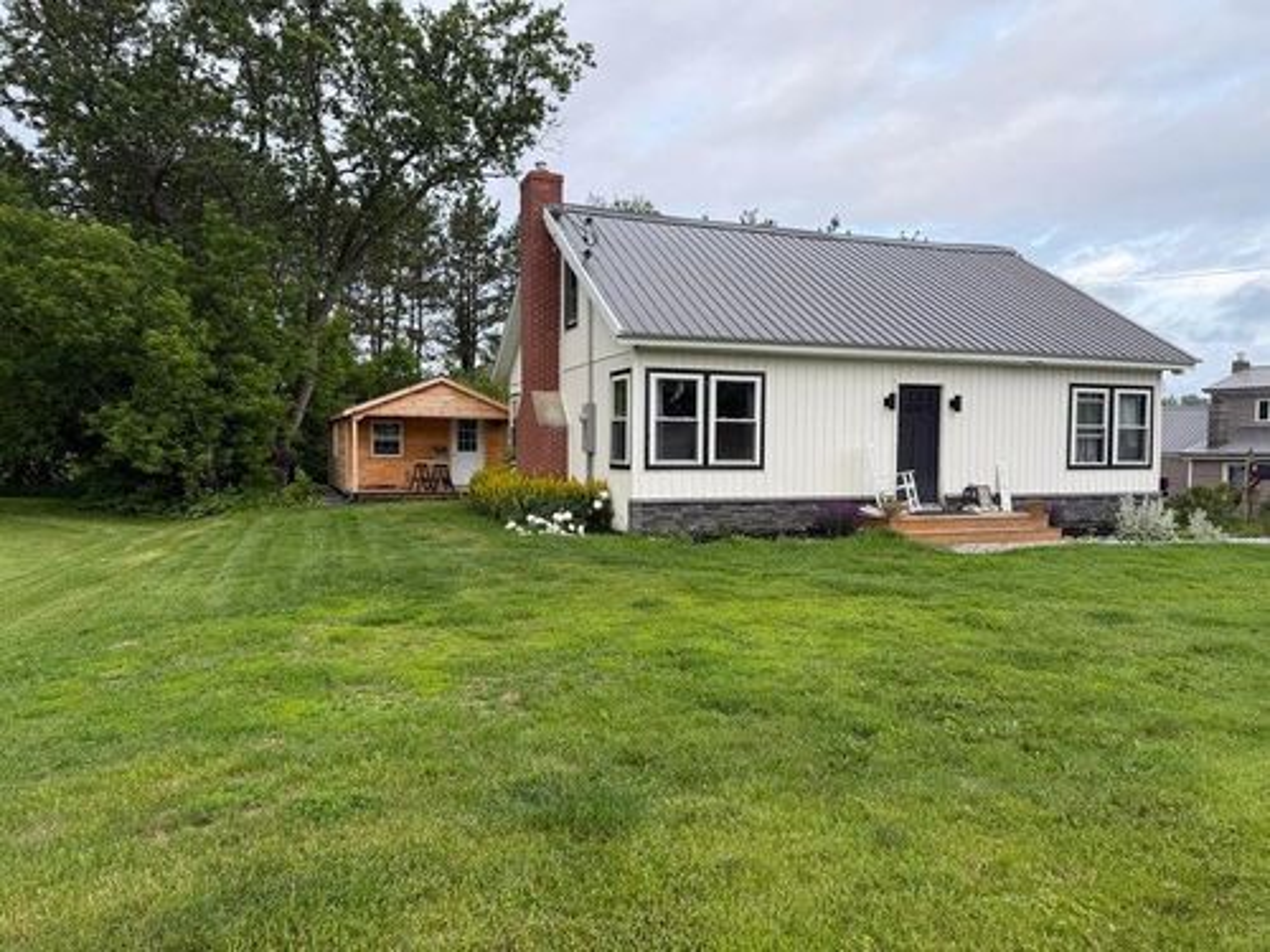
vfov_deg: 56.8
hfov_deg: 71.6
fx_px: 881
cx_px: 635
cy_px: 476
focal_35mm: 24
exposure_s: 1/622
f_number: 1.78
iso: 80
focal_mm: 6.76
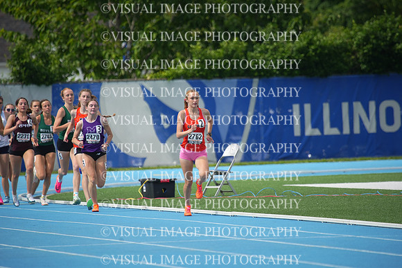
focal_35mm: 400
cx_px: 201
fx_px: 4468
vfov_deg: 3.4
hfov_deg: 5.2
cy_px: 134
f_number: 5.6
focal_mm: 400
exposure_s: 1/1250
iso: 320
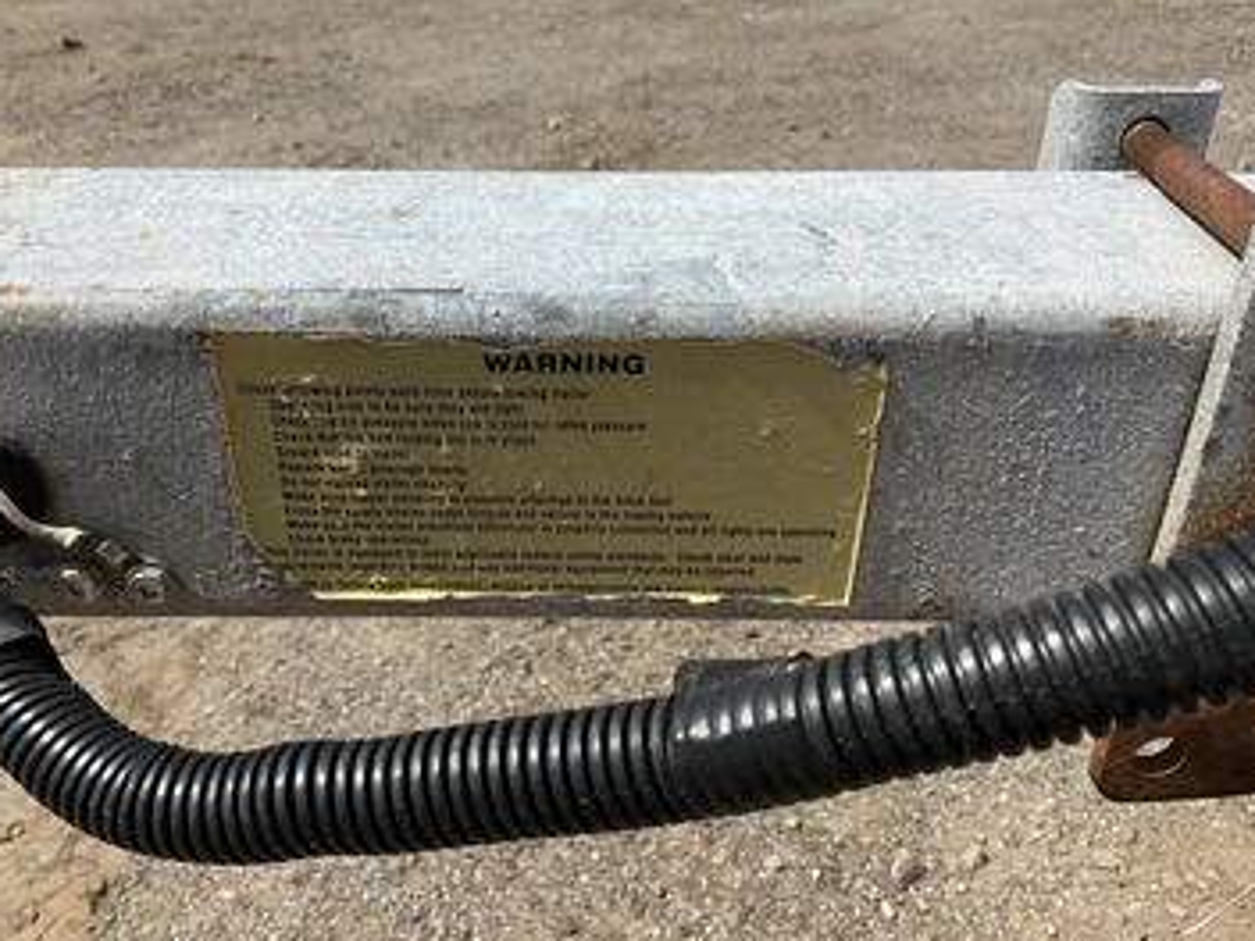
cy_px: 474
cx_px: 567
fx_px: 1196
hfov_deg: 55.3
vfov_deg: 42.9
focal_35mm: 33
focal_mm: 3
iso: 25
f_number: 1.8
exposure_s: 1/2320
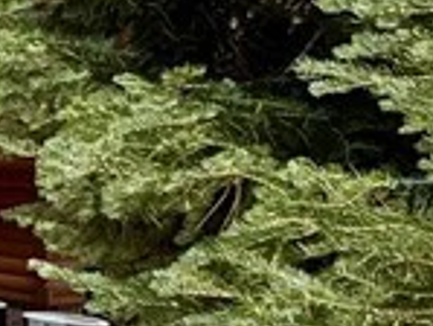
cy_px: 61
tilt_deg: +1.6
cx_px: -857
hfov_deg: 11.5
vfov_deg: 15.3
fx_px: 1202
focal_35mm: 96
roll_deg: +0.3
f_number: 2.2
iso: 40
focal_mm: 2.22
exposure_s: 1/354
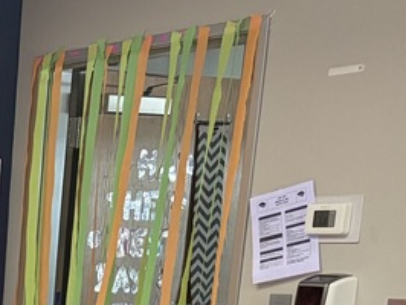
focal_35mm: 100
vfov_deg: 13.6
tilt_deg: -13.3
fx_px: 1174
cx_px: -351
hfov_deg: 16.2
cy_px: 505
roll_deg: +0.0
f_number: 1.6
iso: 400
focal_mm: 5.96
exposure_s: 1/60
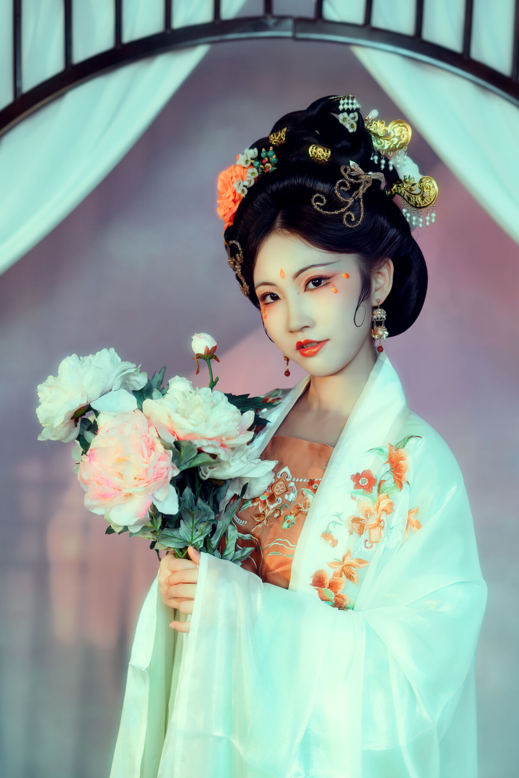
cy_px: 389
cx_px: 260
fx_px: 1081
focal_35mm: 50
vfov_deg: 39.6
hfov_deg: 27.0
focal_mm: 50
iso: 125
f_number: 2.5
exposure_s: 1/100
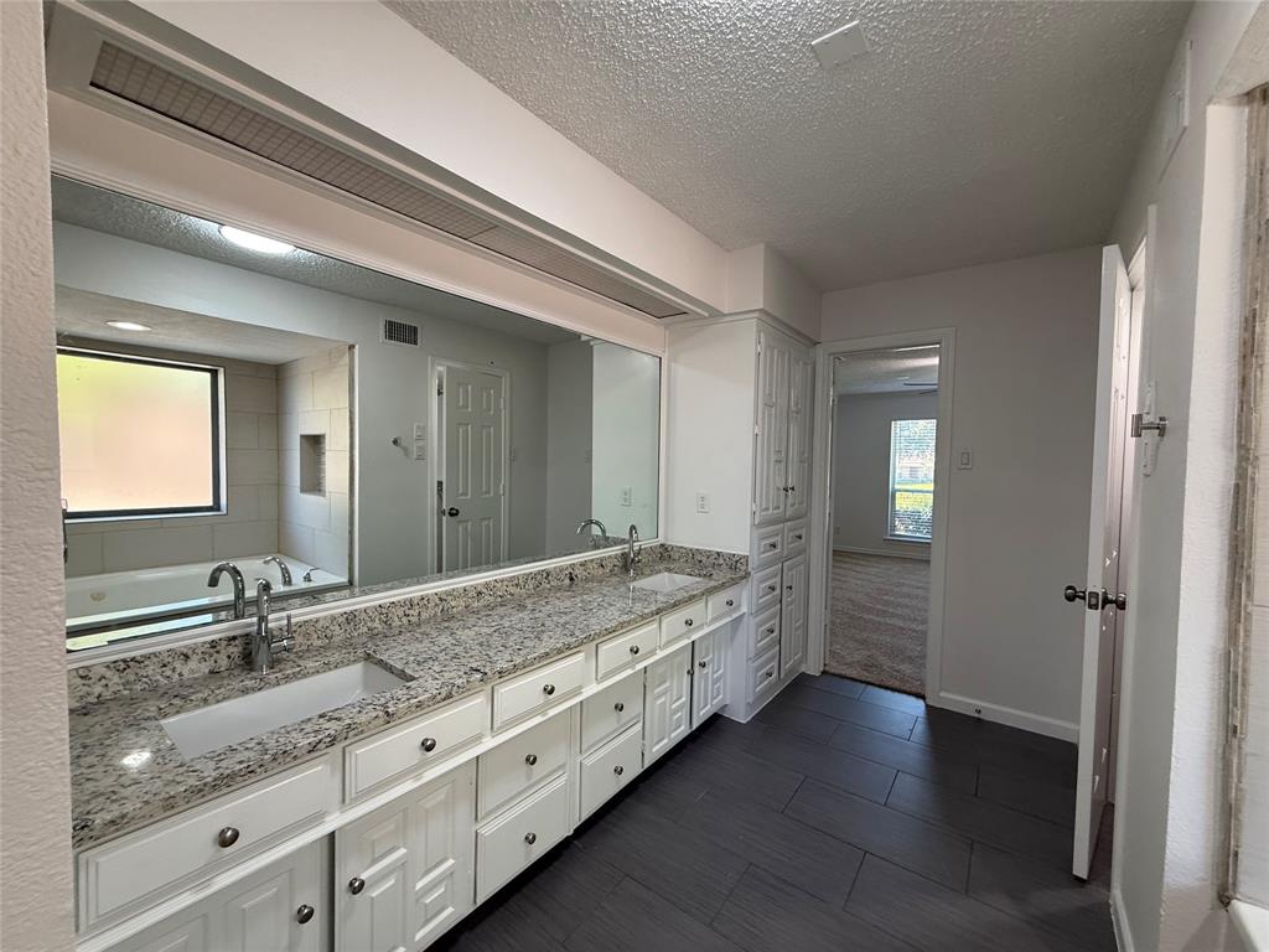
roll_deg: -1.1
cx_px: 634
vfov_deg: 85.7
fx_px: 513
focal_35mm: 14
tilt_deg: -0.2
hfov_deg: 102.1
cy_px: 476
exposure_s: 1/120
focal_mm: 2.22
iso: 200
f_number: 2.2
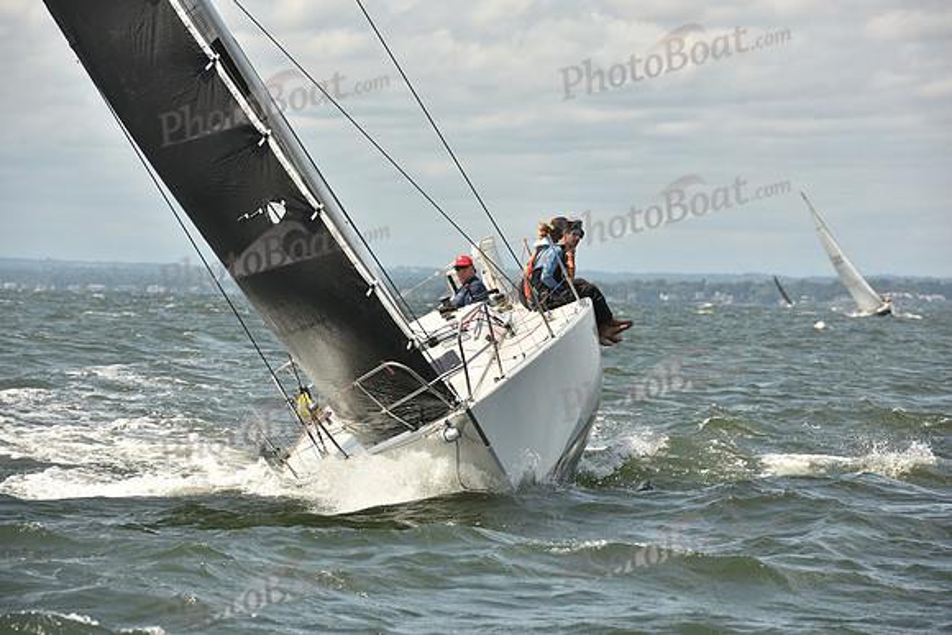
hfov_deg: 10.3
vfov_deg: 6.9
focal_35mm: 200
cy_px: 318
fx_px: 5290
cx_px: 476
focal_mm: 200
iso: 250
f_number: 9
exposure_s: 1/800
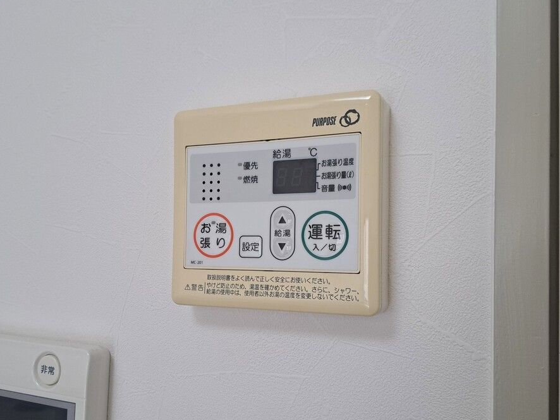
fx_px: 421
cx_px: 268
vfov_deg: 53.0
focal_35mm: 26
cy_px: 224
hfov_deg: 67.3
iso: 125
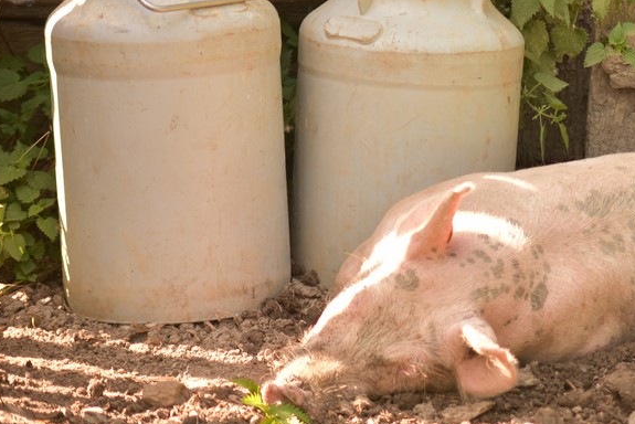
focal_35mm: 299
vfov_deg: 4.6
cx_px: 551
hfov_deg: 6.9
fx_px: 5276
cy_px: 216
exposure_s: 1/200
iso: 160
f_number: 3.2
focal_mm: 112
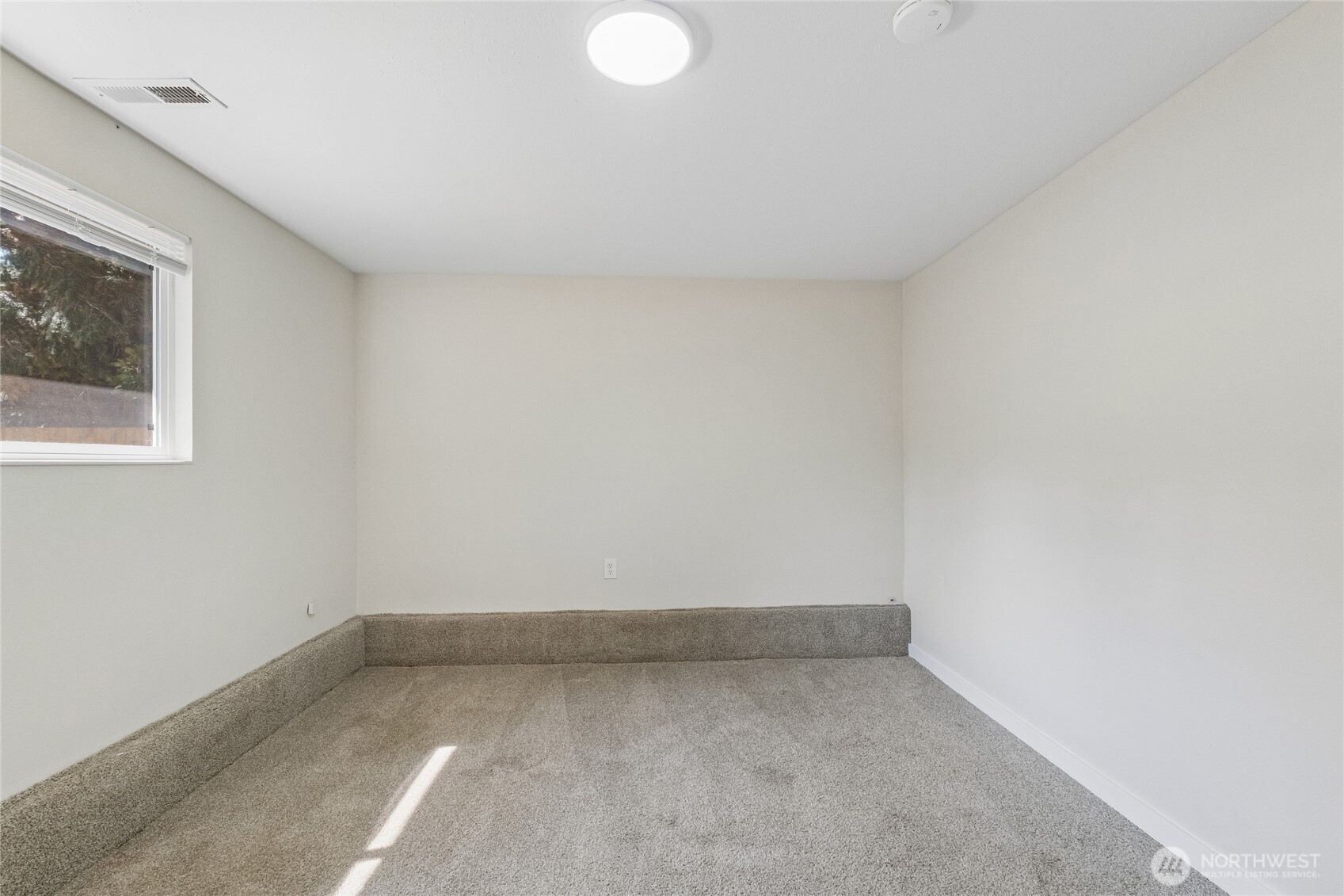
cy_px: 448
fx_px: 560
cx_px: 672
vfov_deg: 77.3
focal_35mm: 15
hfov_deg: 100.4
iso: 640
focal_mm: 10
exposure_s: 1/30
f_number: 9
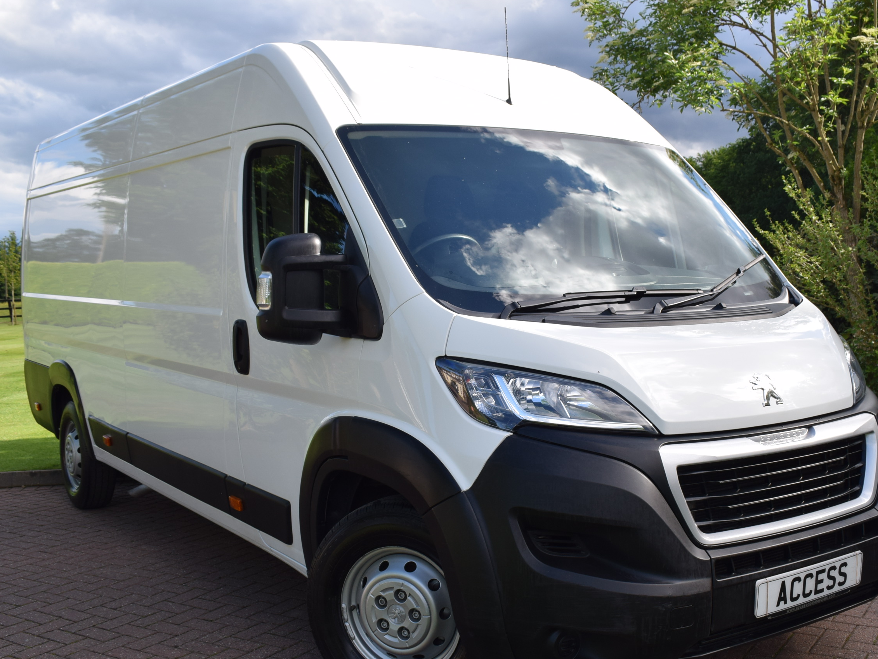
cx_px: 489
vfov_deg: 34.3
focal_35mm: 42
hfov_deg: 44.7
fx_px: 1065
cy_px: 358
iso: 220
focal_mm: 22
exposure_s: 1/250
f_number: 8
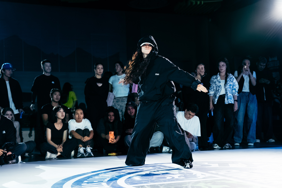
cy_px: 94
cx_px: 141
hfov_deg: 35.1
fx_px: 446
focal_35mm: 57
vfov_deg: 23.8
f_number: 2.8
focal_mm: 57
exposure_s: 1/800
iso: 3200
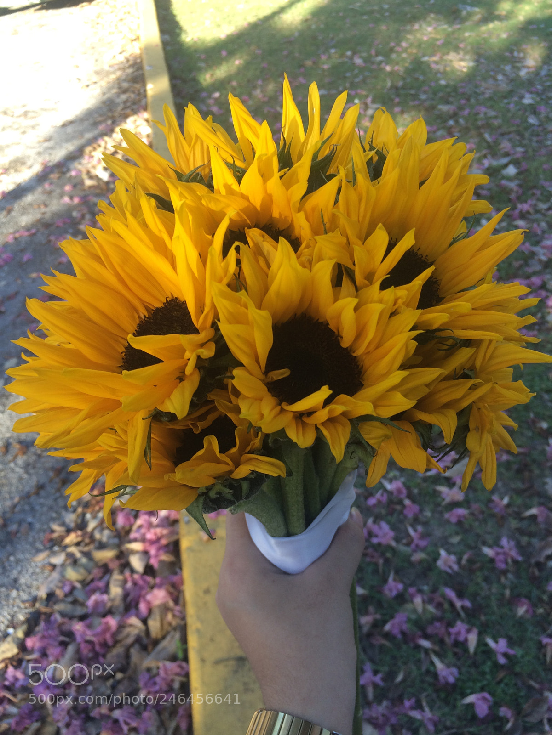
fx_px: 617
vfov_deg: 61.7
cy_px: 368
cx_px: 276
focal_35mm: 29
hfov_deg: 48.2
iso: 32
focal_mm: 4.15
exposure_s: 1/157
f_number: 2.2
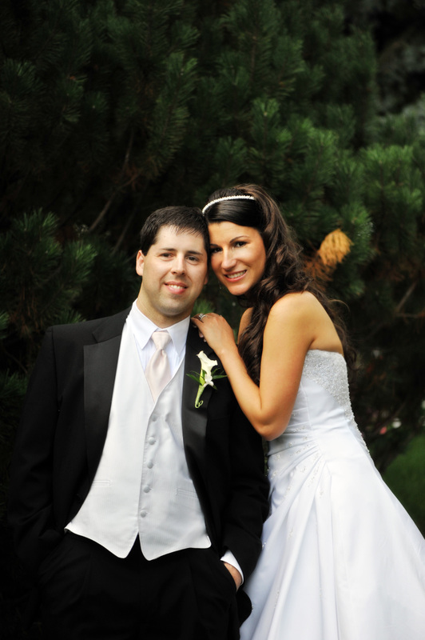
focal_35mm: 105
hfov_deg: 13.0
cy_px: 320
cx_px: 212
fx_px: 1862
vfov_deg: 19.5
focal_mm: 105
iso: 1000
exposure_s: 1/4000
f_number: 2.8
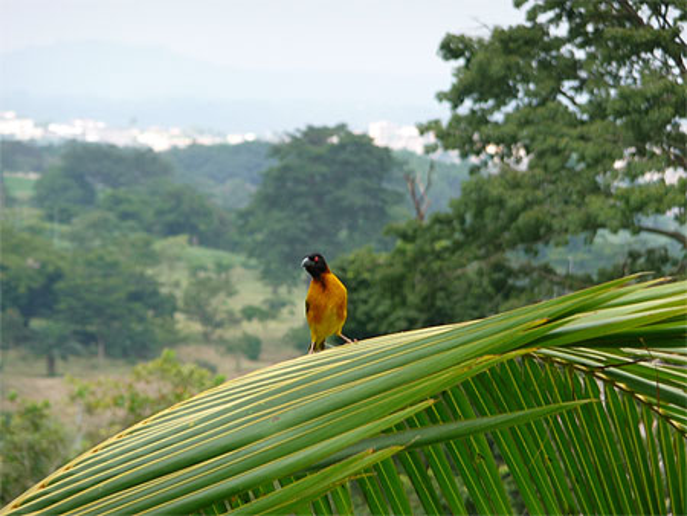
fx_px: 5560
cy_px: 258
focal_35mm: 280
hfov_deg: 7.1
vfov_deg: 5.3
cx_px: 344
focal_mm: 47
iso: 100
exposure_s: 1/125
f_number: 4.9
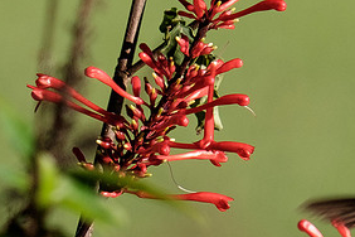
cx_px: 186
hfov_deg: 1.4
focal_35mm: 1464
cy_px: 95
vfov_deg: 0.9
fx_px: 14436
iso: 200
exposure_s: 1/1600
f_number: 4.8
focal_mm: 200
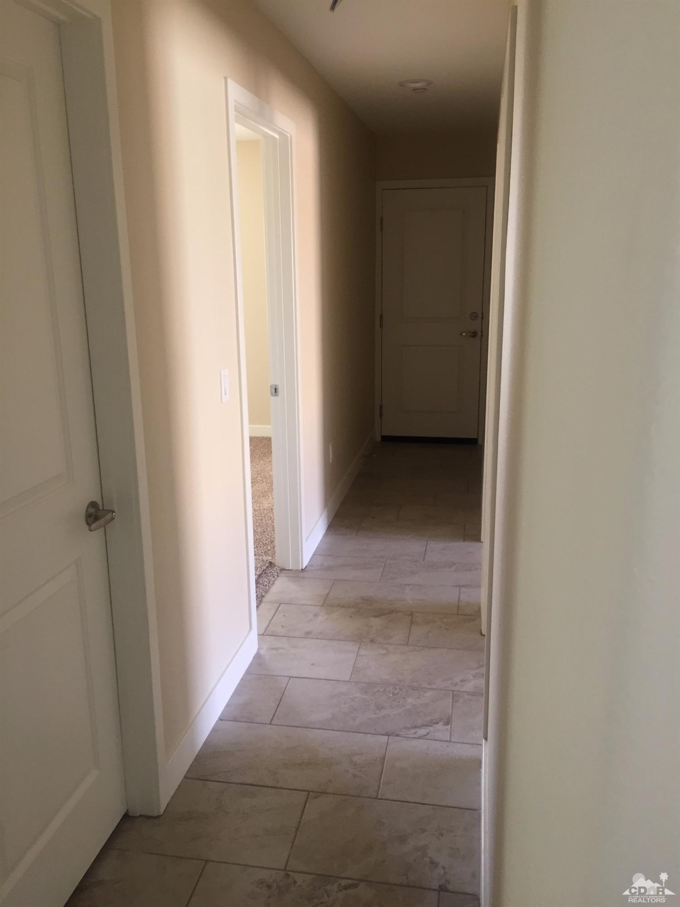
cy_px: 454
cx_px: 340
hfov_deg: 48.2
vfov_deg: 61.7
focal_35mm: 29
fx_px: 760
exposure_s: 1/30
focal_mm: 4.15
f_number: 2.2
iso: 80
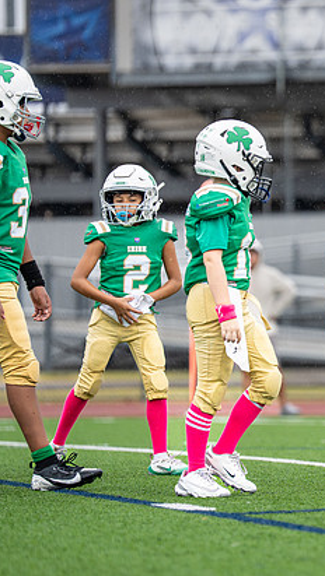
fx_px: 5281
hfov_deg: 3.5
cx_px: 435
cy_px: 256
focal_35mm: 345
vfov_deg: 6.3
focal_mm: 178
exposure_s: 1/1000
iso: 400
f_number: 2.8
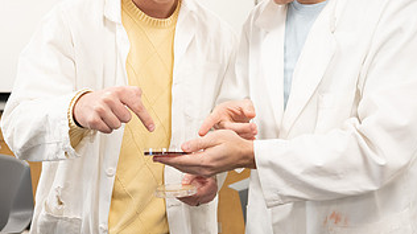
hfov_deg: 39.9
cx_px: 212
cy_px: 65
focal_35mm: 52
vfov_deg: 22.8
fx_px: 574
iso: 1000
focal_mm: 27
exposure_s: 1/160
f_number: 2.8
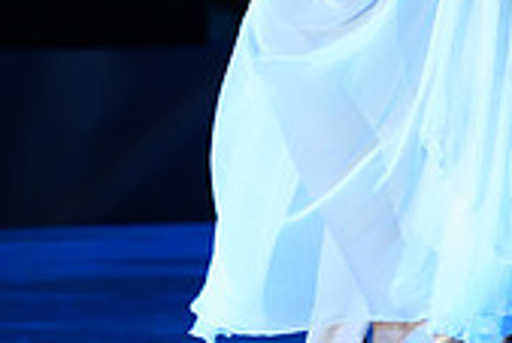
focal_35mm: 686
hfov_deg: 3.0
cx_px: 426
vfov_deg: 2.0
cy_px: -331
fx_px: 9765
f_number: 4
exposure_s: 1/250
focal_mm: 200
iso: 640
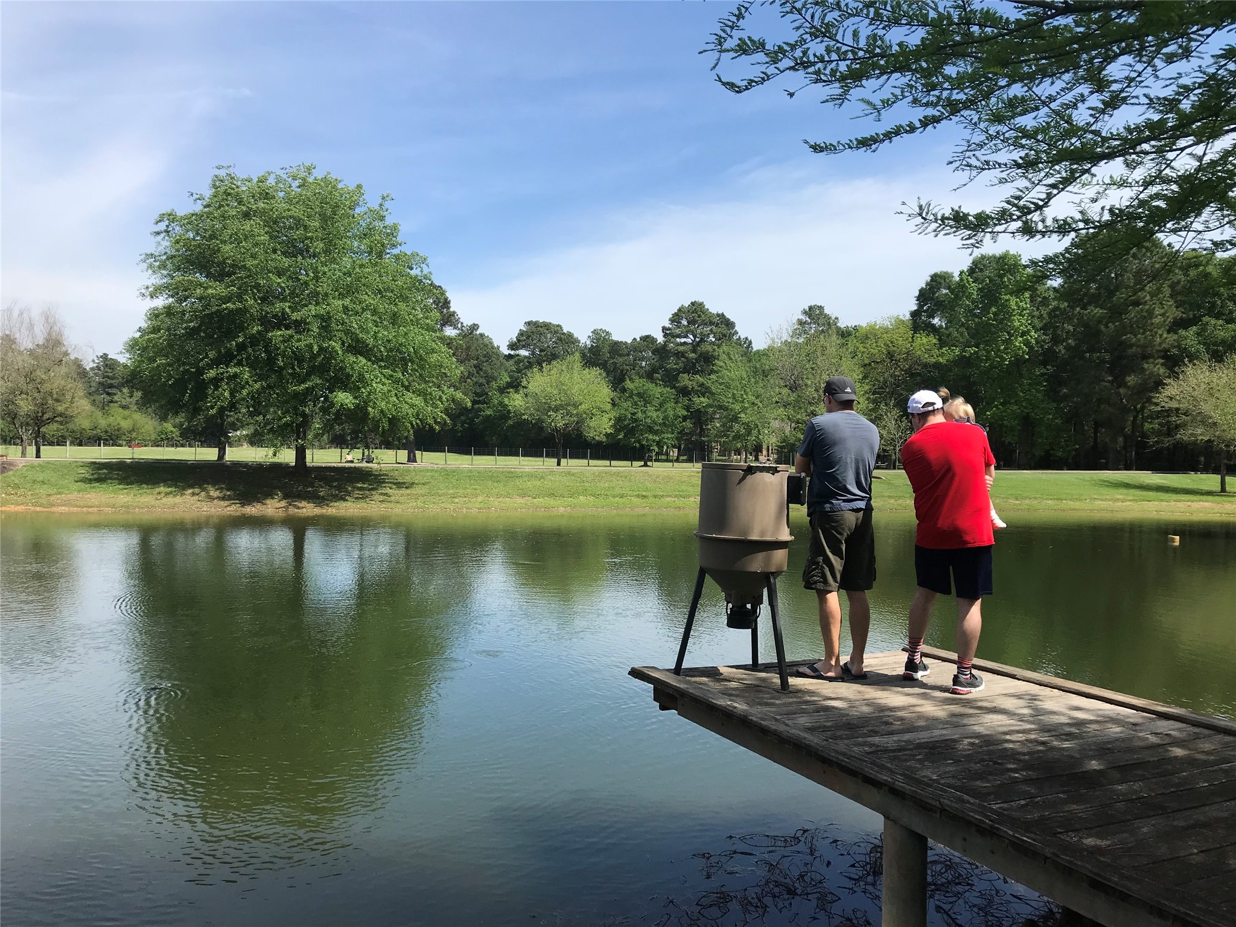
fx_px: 1000
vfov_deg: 49.7
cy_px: 464
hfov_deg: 63.4
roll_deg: -0.8
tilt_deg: +0.2
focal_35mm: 28
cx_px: 618
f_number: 1.8
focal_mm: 3.99
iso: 20
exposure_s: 1/2128
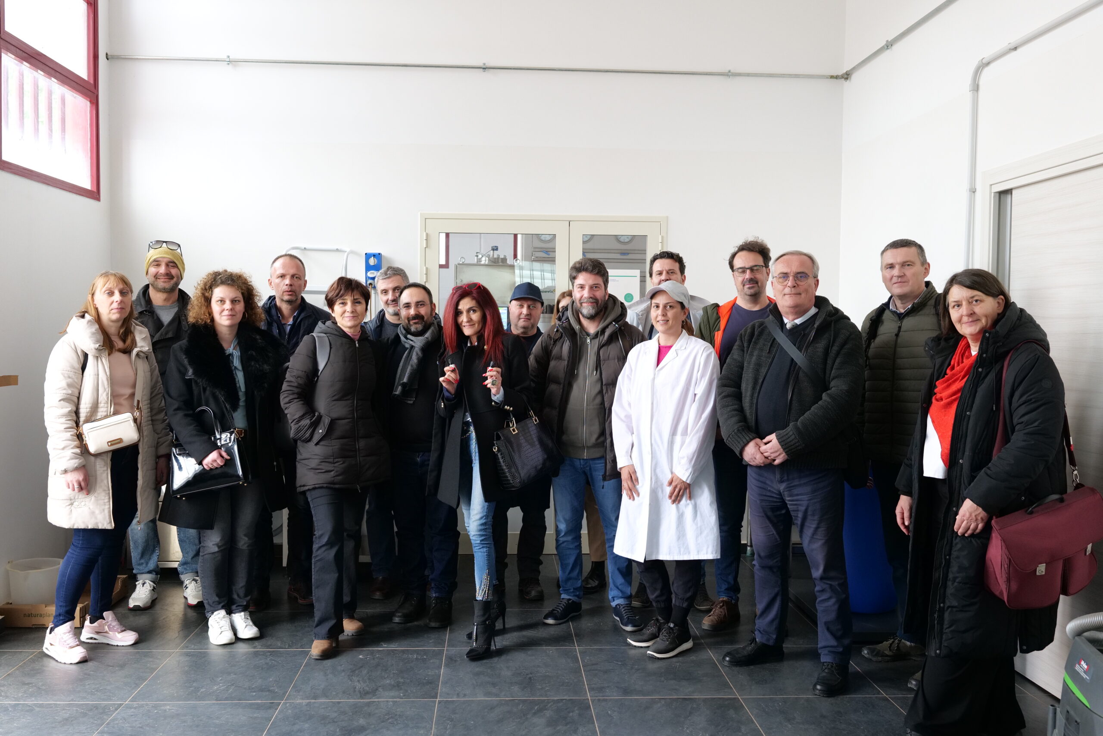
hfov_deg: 58.7
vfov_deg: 41.1
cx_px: 552
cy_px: 368
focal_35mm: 32
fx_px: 980
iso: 2500
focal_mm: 32
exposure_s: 1/125
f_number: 4.5
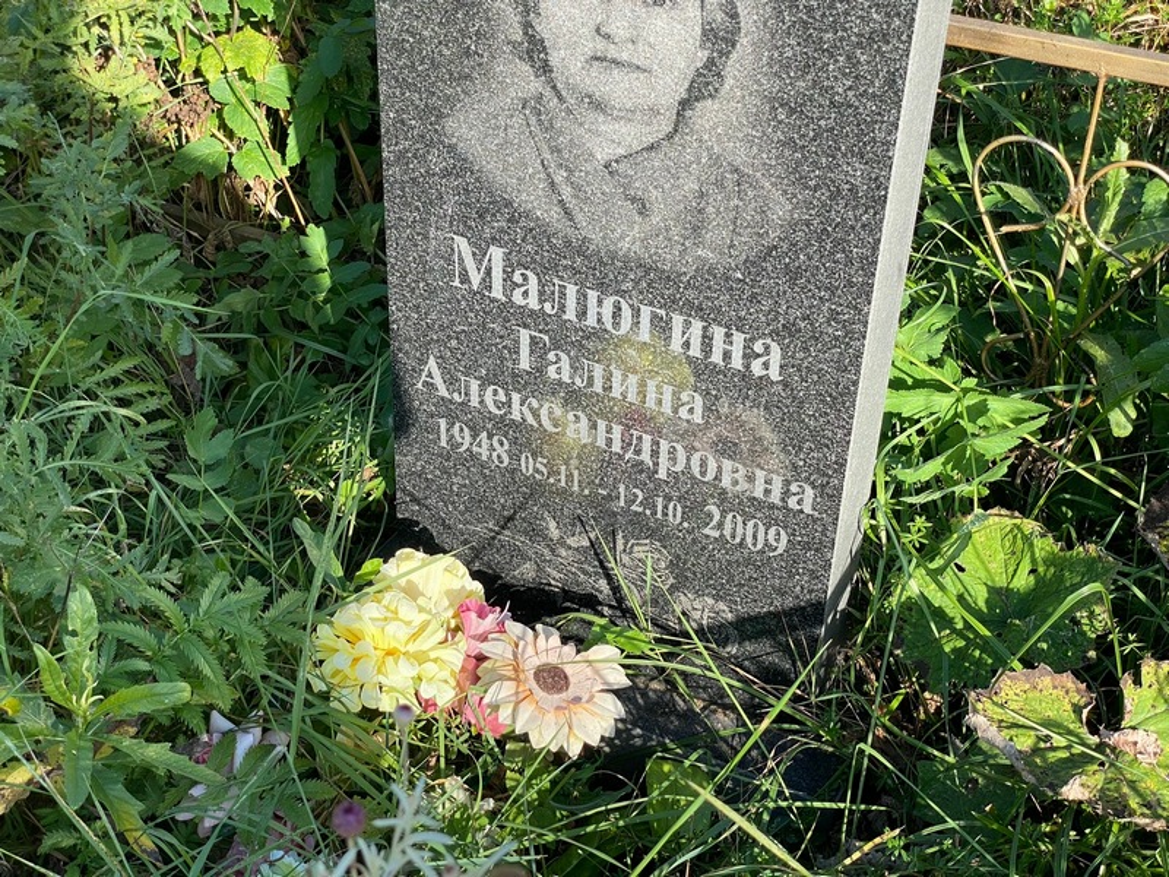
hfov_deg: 36.8
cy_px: 438
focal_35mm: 52
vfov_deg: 28.0
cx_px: 584
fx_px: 1756
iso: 20
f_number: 2
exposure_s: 1/432
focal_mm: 6
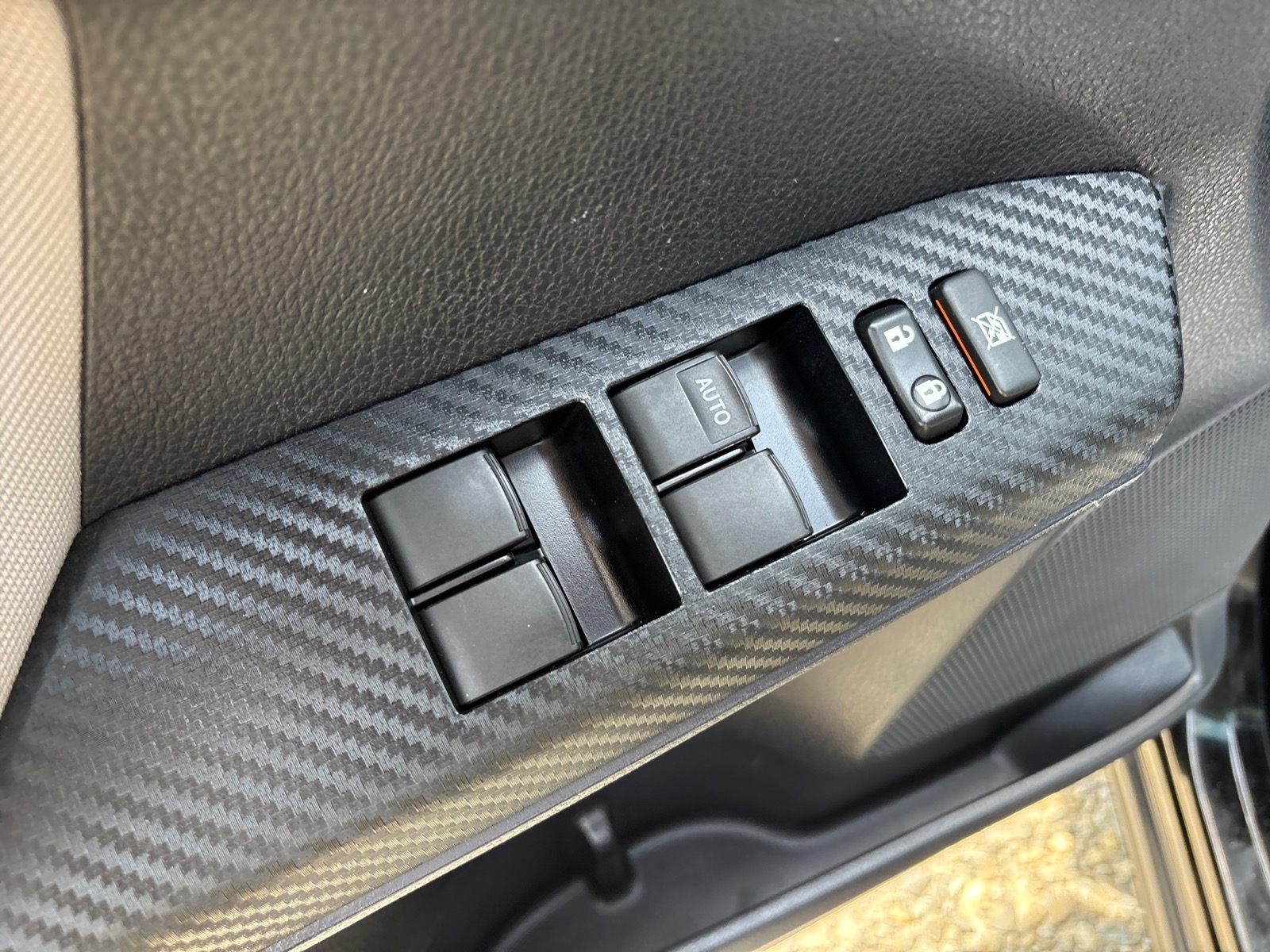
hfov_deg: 67.3
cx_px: 635
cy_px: 476
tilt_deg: -55.5
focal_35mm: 26
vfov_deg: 53.1
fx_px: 954
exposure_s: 1/148
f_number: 1.6
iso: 125
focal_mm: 5.96
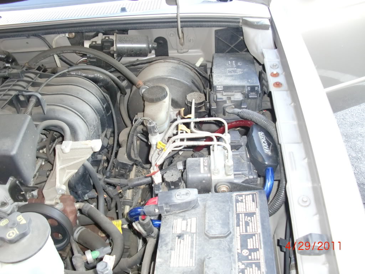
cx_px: 182
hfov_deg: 51.4
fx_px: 380
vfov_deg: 39.7
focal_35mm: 36
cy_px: 137
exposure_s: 1/60
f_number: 2.8
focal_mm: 6.3
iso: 400
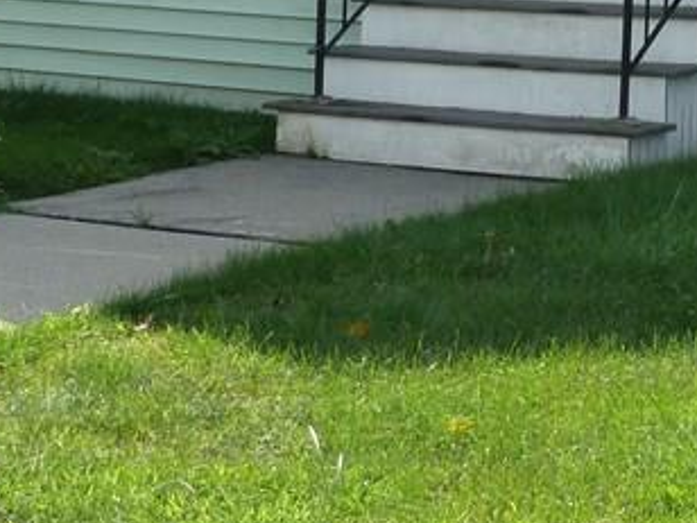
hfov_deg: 14.0
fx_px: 2678
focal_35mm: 133
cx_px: 1021
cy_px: -312
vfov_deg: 10.7
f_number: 4
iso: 80
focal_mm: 6.5
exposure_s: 1/250
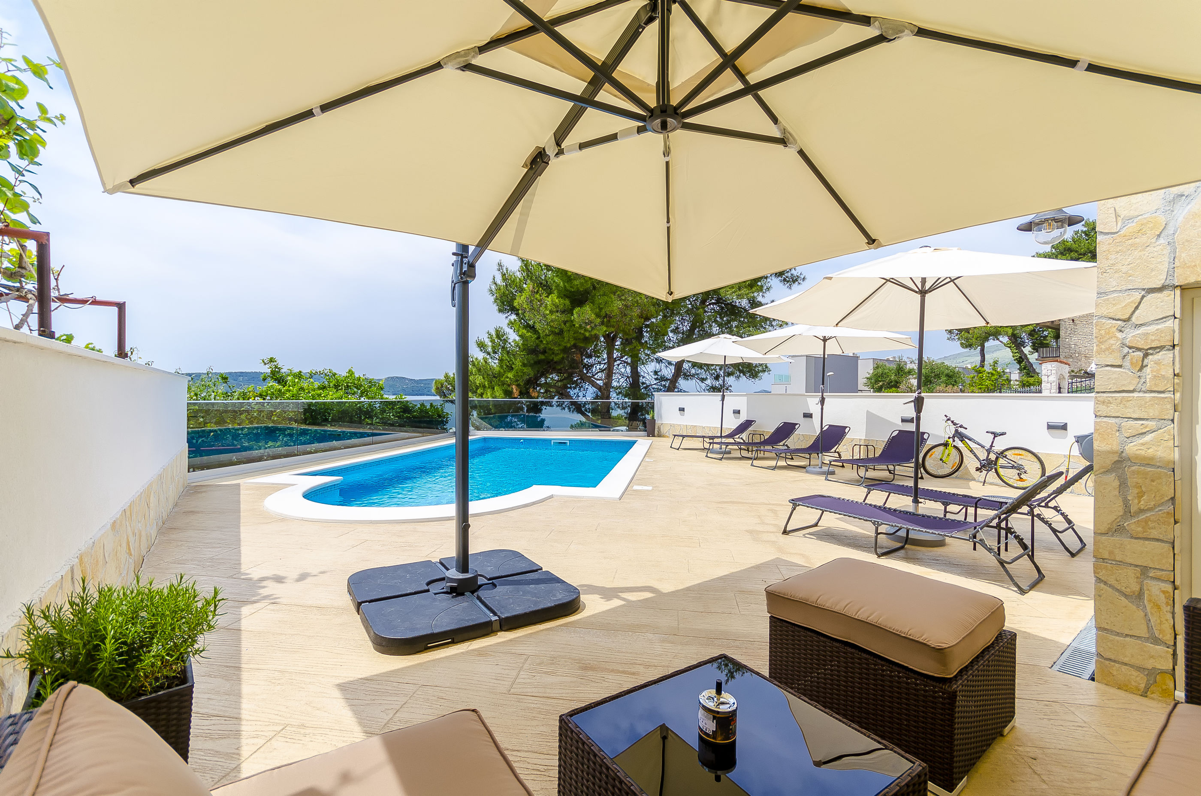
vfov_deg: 77.1
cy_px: 398
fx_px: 499
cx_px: 600
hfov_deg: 100.5
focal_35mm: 15
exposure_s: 1/640
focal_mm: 10
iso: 125
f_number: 6.3
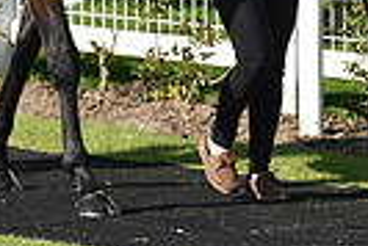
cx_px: 19
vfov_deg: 3.0
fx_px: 4666
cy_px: -260
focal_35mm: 456
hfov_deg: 4.5
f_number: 6.3
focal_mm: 135
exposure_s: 1/1600
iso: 500
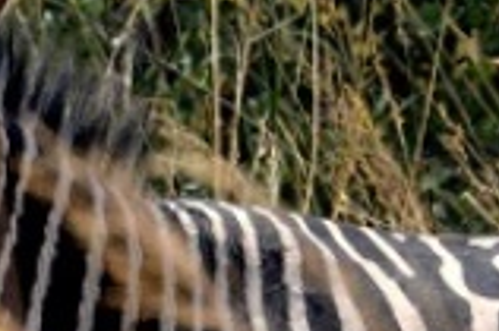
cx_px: 92
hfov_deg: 0.8
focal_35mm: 2661
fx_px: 36846
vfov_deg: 0.5
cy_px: 465
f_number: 14
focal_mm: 420
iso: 1250
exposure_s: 1/2500
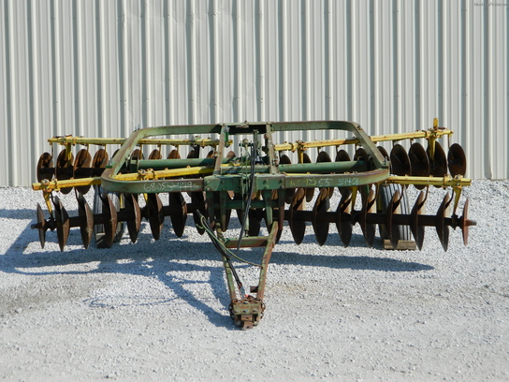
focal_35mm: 70
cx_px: 254
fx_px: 1029
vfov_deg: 21.0
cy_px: 191
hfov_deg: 27.8
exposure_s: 1/800
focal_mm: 12.6
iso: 80
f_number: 4
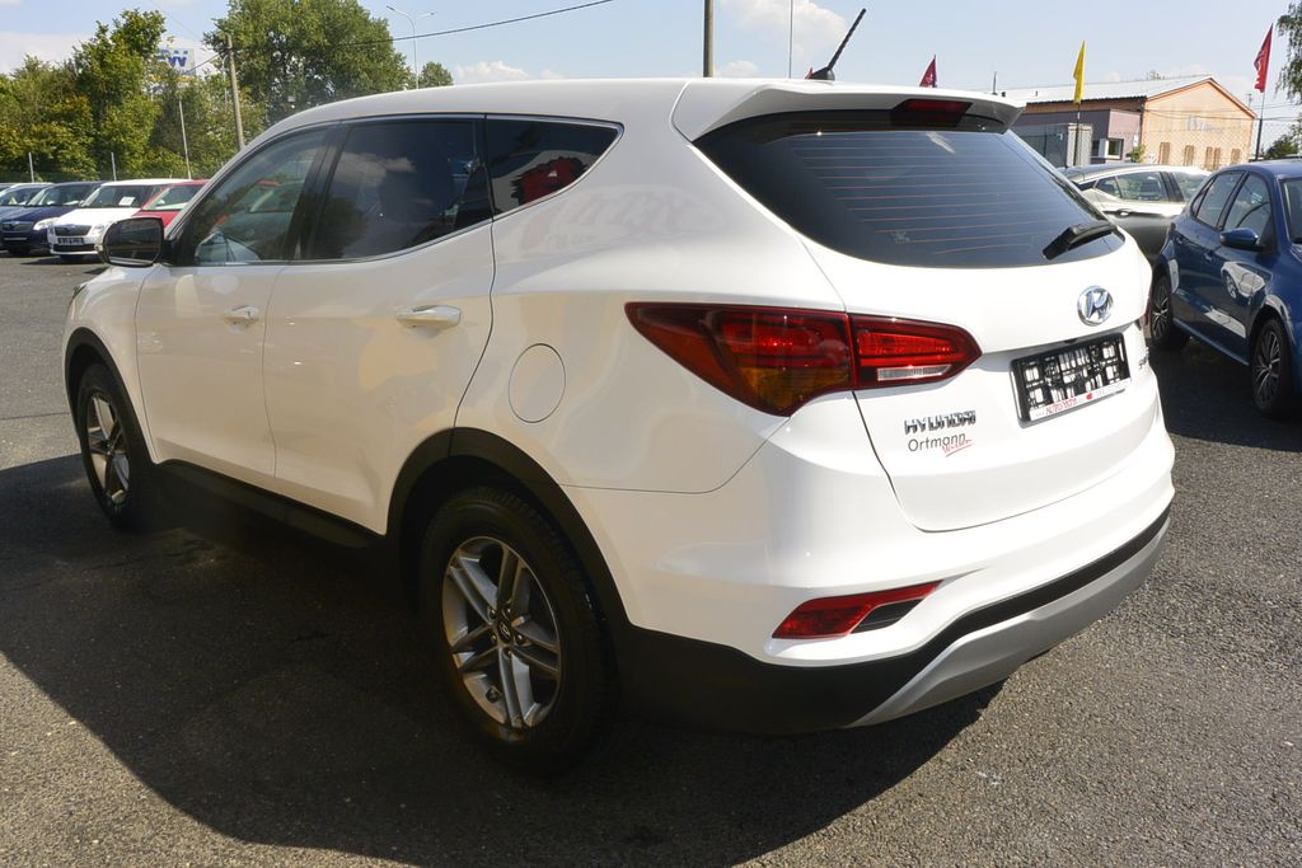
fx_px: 1049
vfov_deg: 45.0
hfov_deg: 63.7
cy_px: 434
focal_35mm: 29
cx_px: 651
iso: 160
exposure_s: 1/250
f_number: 9
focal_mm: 11
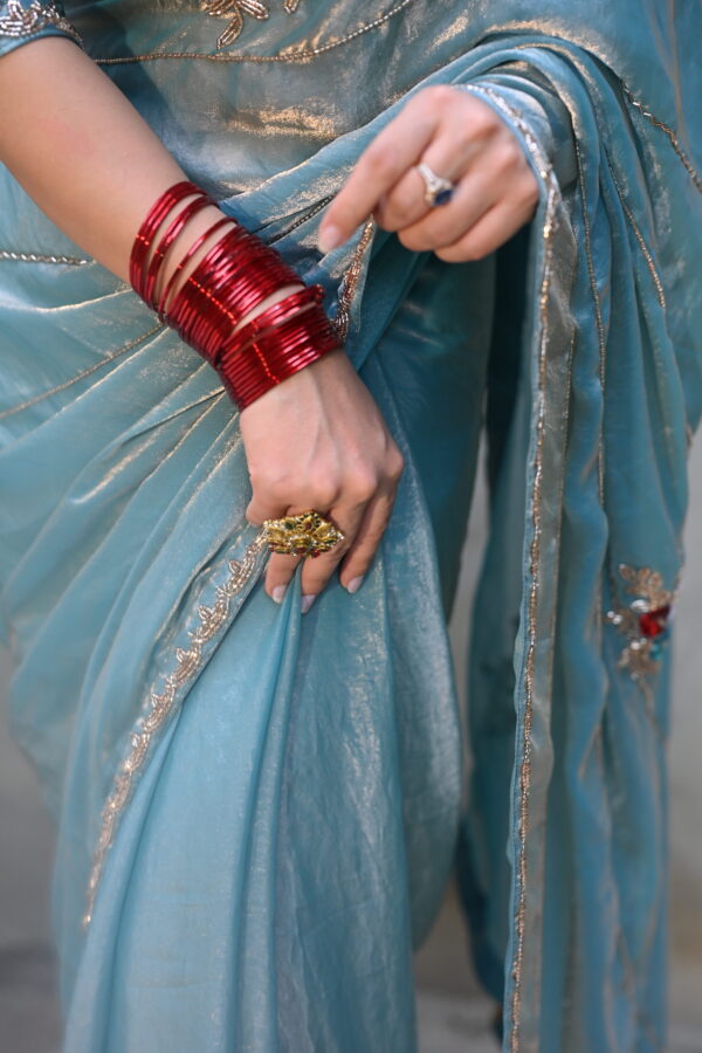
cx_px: 351
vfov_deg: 39.6
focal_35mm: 50
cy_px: 526
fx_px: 1462
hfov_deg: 27.0
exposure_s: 1/100
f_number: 2.2
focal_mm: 50
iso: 400
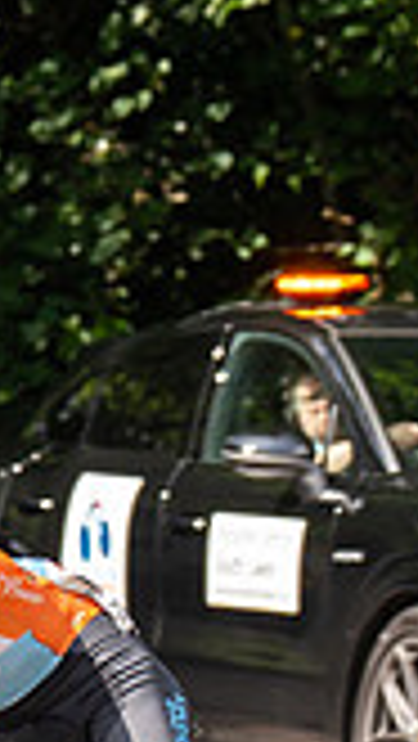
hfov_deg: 2.0
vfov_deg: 3.6
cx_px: 301
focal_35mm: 596
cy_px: 329
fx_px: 11726
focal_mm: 102
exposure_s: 1/1000
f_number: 4
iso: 250
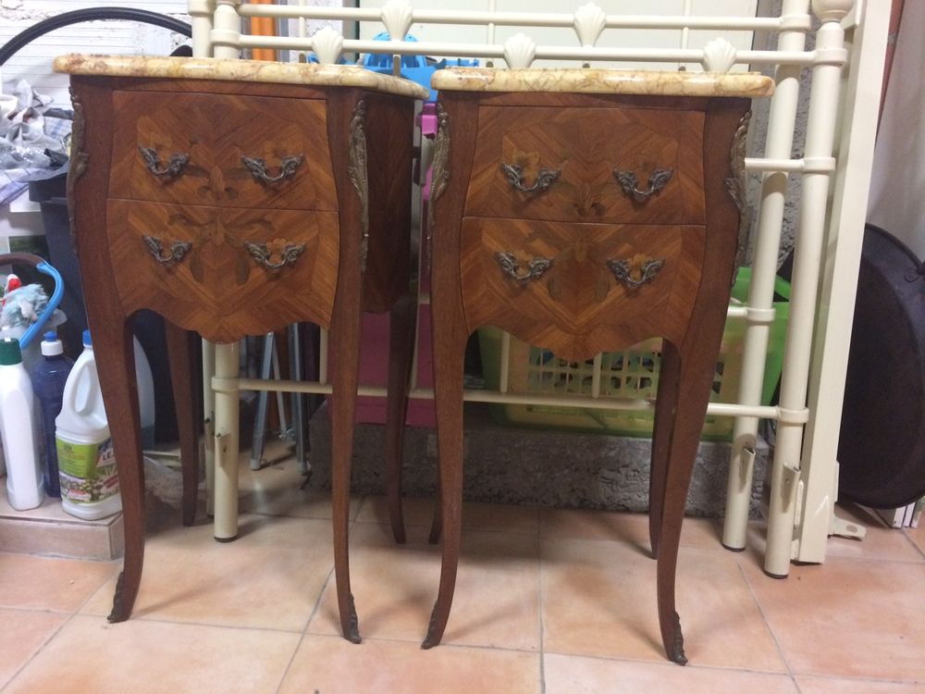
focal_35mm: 29
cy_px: 347
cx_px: 462
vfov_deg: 48.2
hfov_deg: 61.7
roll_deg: -1.6
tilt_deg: -14.9
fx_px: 775
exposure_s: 1/17
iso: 320
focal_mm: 4.15
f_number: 2.2
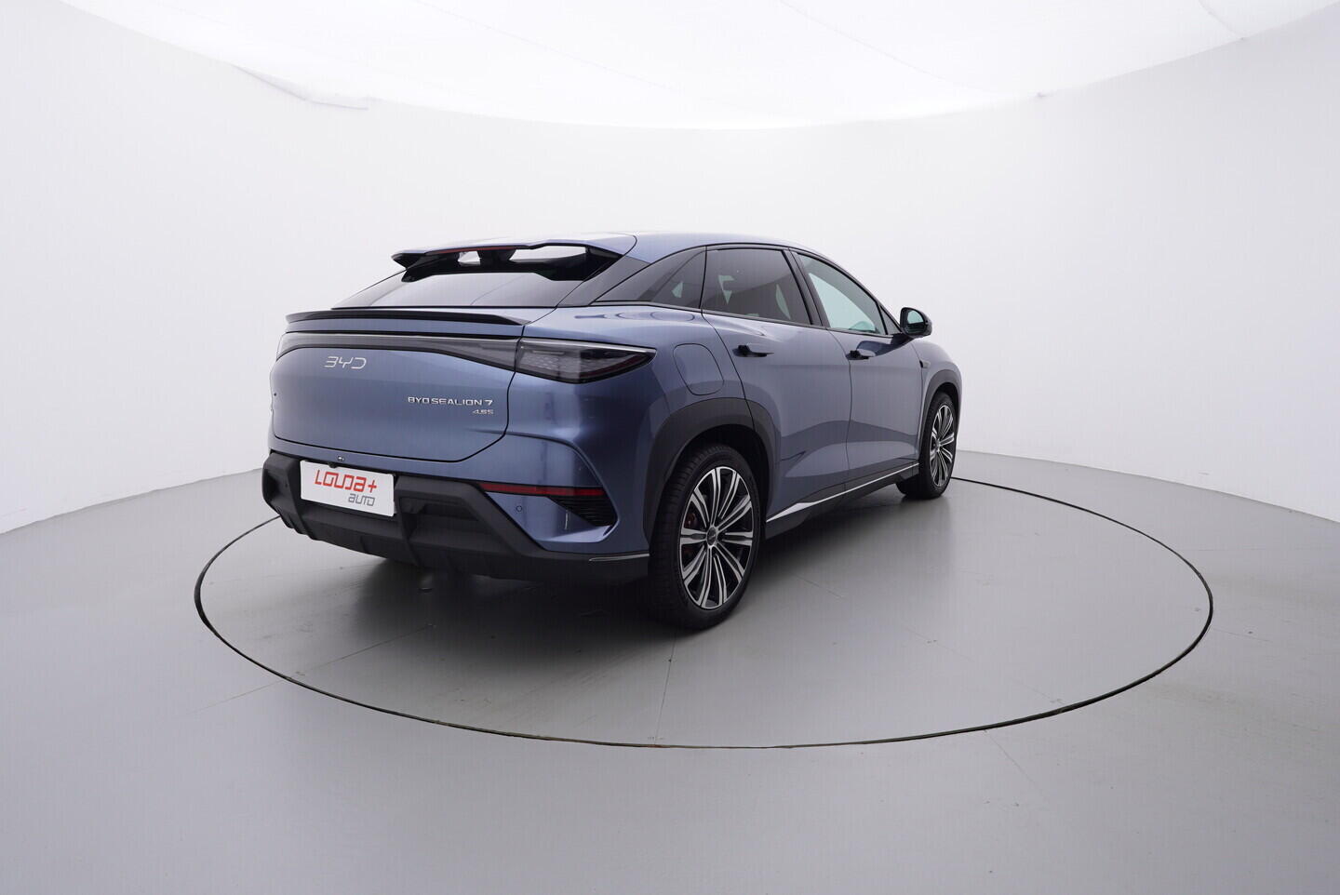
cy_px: 448
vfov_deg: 56.2
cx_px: 670
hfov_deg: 77.3
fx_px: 838
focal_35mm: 22
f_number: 5
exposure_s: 1/80
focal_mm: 15
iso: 200
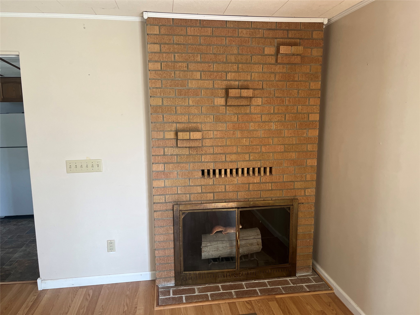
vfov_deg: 53.1
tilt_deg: -9.6
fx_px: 315
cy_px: 158
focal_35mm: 26
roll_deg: +0.2
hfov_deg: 67.3
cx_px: 210
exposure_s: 1/121
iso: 125
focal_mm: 5.1
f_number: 1.6
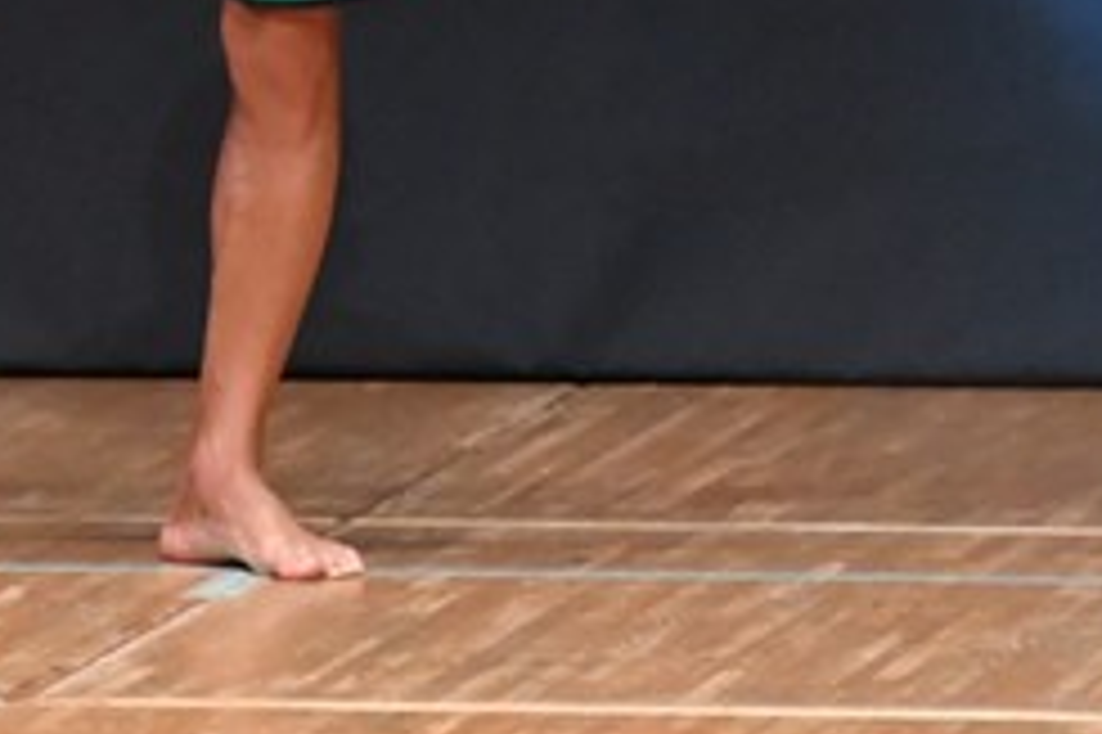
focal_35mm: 996
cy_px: -320
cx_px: 241
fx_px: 30467
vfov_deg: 1.4
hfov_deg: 2.1
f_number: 5.6
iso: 8000
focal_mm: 210
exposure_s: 1/400
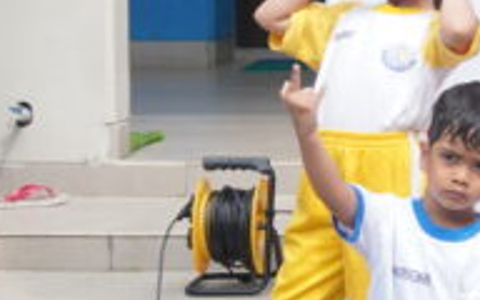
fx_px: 2564
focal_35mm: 196
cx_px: 1005
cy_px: -36
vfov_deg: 6.7
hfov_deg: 9.8
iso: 100
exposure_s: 1/320
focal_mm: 24
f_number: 4.5
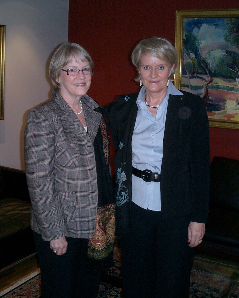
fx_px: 407
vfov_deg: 40.3
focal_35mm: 46
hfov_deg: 32.7
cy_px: 148
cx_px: 121
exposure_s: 1/40
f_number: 4.2
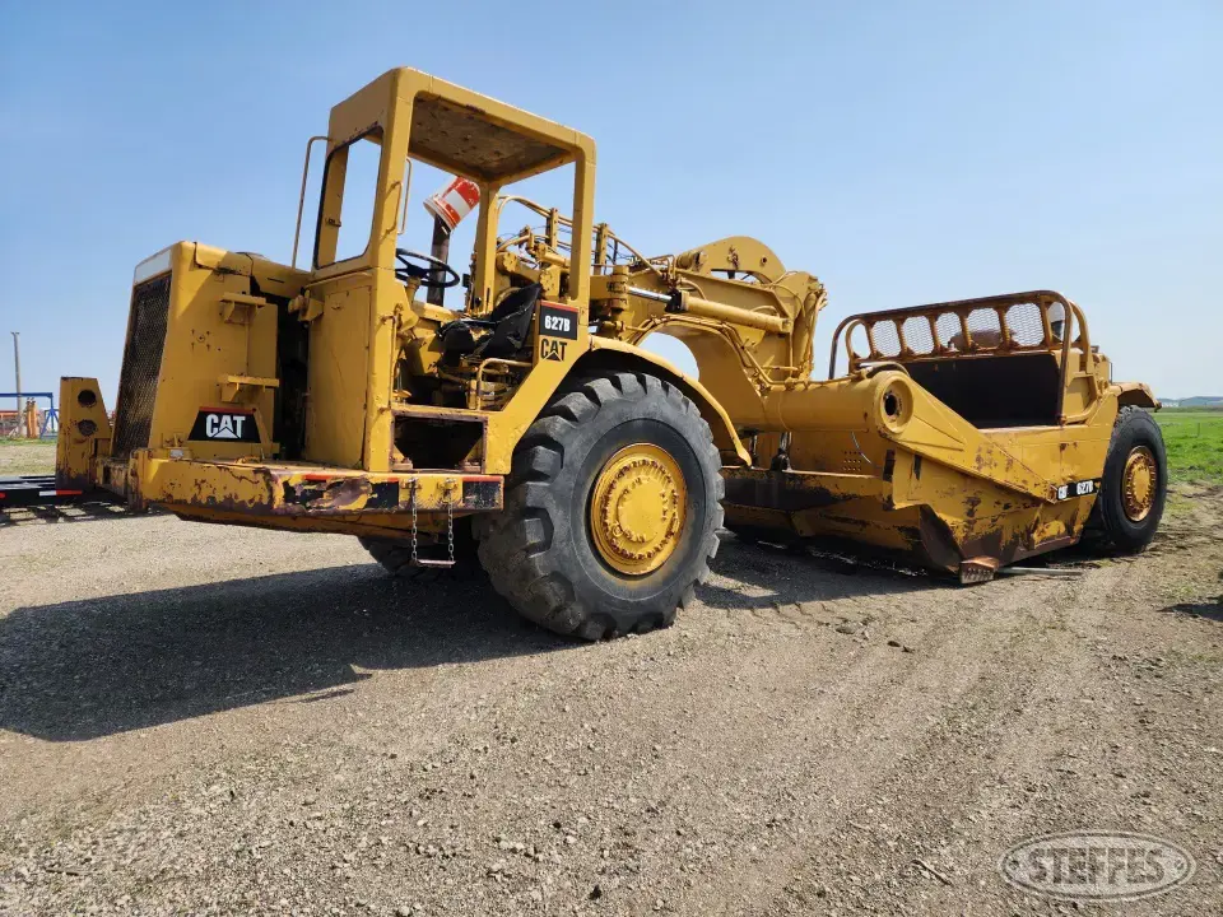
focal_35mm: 23
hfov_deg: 73.9
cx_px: 612
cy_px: 458
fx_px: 813
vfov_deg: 58.9
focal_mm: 6.4
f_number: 1.8
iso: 12
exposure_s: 1/1102
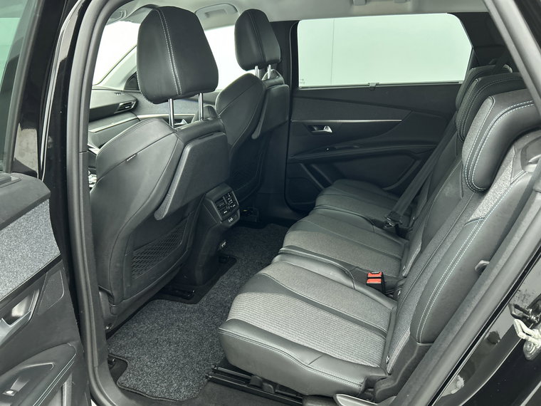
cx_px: 270
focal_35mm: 26
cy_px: 203
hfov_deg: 67.3
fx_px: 406
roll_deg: -0.1
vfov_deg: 53.1
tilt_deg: -19.8
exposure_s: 1/33
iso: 400
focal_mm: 5.7
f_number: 1.5
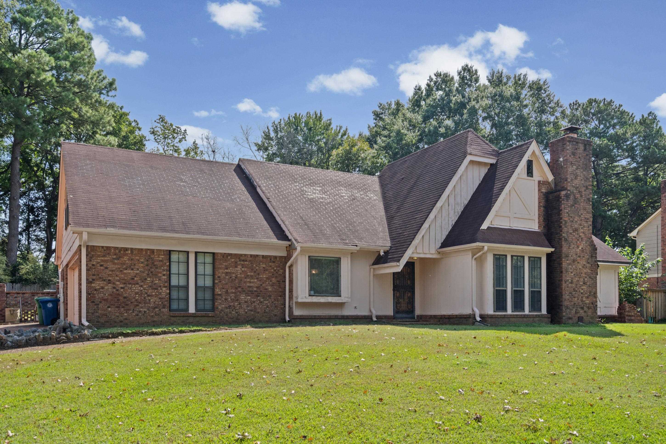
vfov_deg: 45.0
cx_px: 333
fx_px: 536
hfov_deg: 63.7
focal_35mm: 29
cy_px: 222
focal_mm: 29
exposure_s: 1/750
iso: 640
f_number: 8
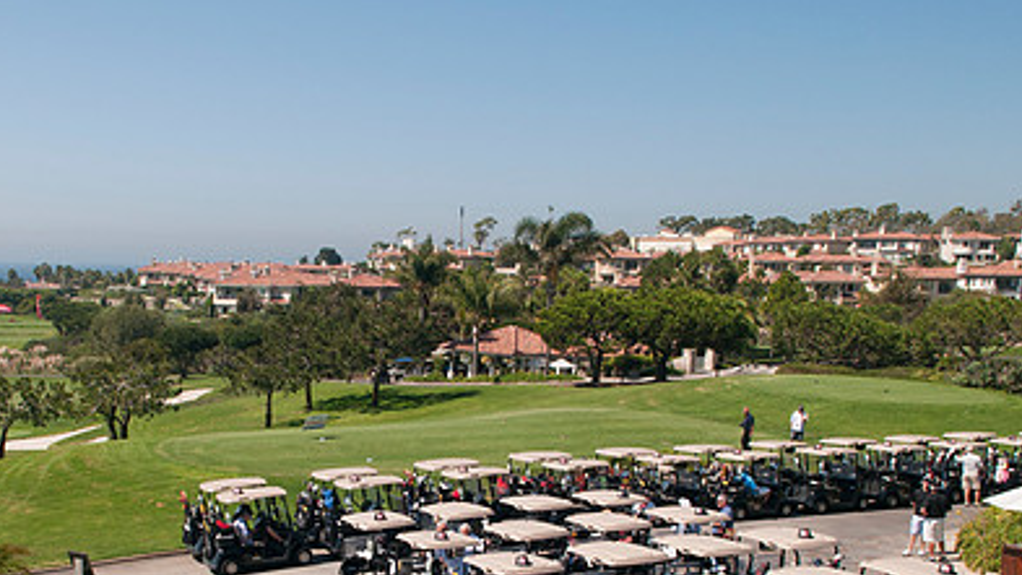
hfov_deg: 46.8
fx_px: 1165
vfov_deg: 27.2
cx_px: 368
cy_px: 459
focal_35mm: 43
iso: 200
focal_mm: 17
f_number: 8
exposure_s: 1/250
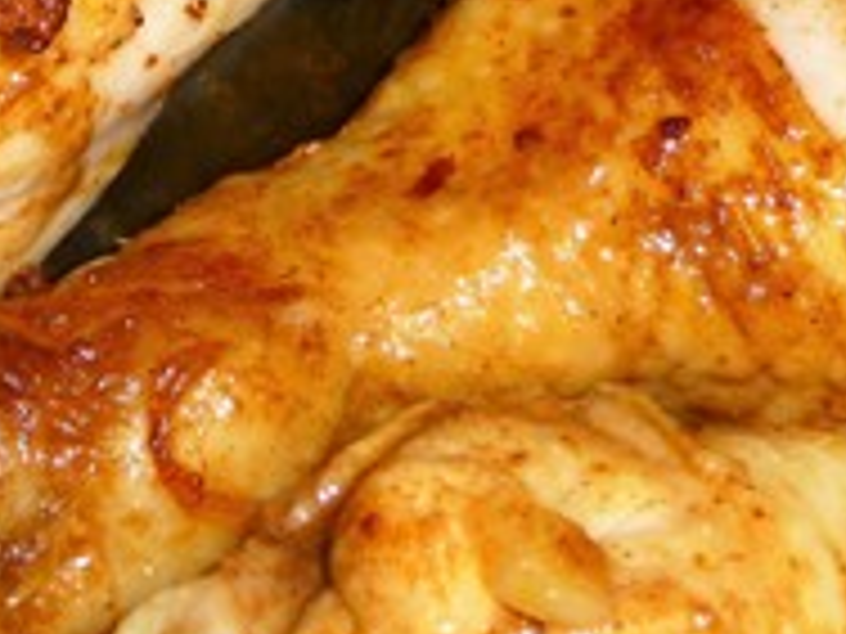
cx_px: -126
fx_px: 3984
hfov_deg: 11.9
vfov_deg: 8.8
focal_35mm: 163
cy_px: -387
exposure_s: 1/30
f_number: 4.2
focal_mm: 8
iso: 100
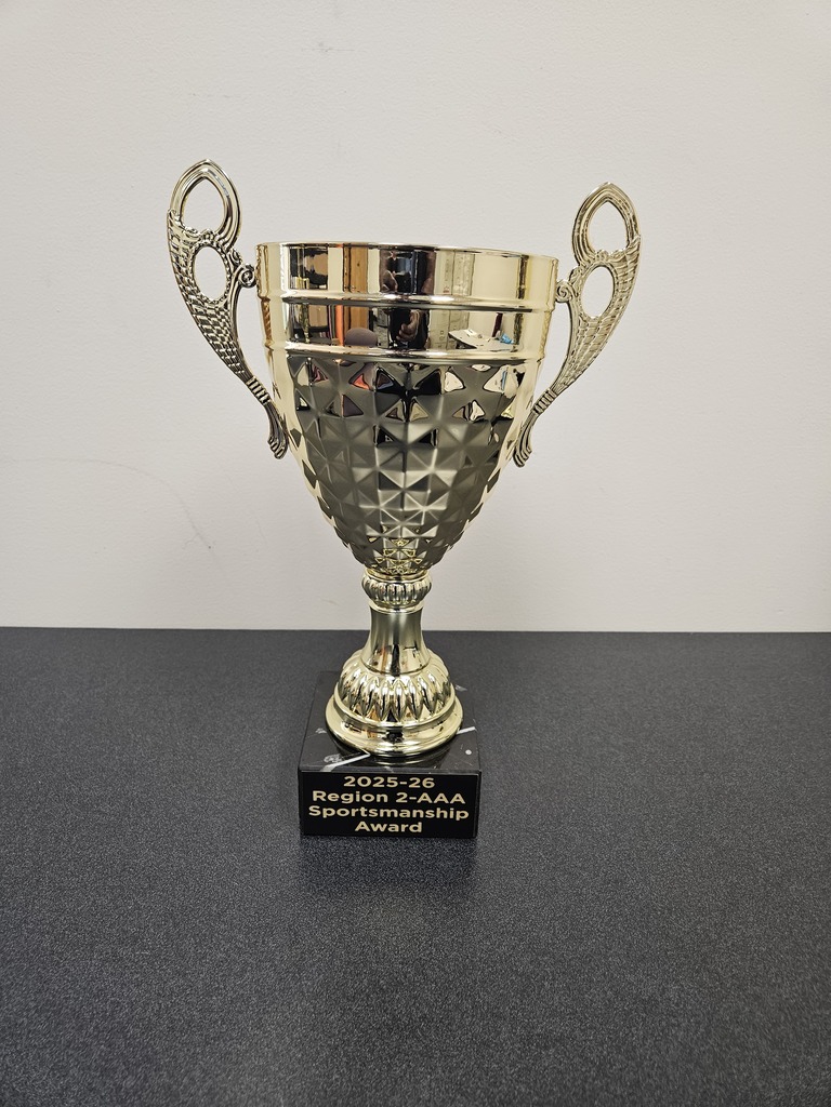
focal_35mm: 23
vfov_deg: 73.9
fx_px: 736
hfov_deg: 58.9
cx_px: 416
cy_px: 554
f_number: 1.8
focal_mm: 5.4
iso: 160
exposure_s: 1/120
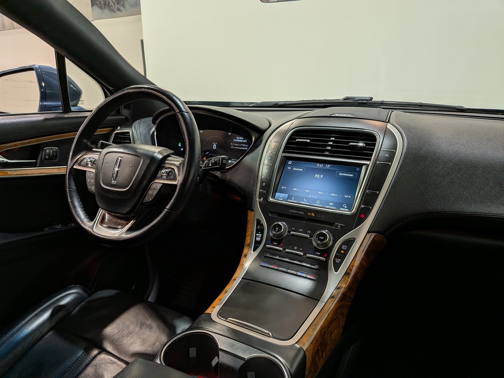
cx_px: 252
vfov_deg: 56.8
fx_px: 349
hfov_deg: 71.6
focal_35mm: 24
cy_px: 189
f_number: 1.7
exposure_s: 1/127
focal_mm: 4.53
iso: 30
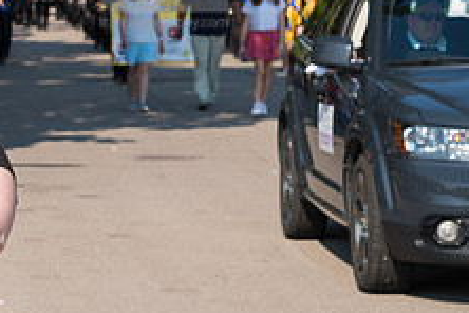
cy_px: 246
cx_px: -135
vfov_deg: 6.4
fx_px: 2788
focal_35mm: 214
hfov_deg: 9.5
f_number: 6.3
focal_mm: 82
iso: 320
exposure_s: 1/800
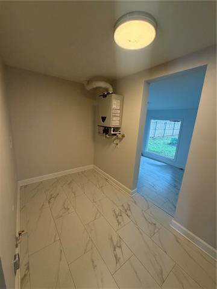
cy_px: 144
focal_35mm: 14
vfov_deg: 102.1
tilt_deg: -12.2
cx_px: 108
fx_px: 117
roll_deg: -3.8
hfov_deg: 85.7
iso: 250
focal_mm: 2.22
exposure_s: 1/120
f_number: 2.2
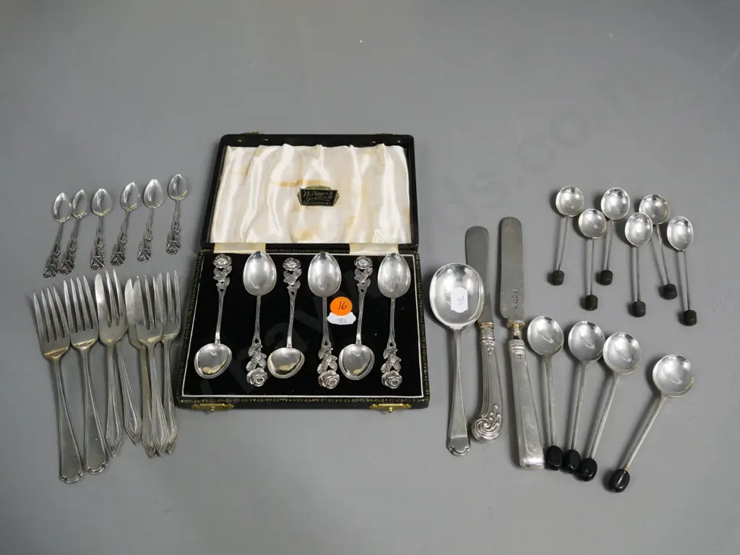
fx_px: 727
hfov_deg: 54.0
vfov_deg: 41.8
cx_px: 370
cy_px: 278
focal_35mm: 34
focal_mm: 17
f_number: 5.6
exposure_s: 1/50
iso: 1600
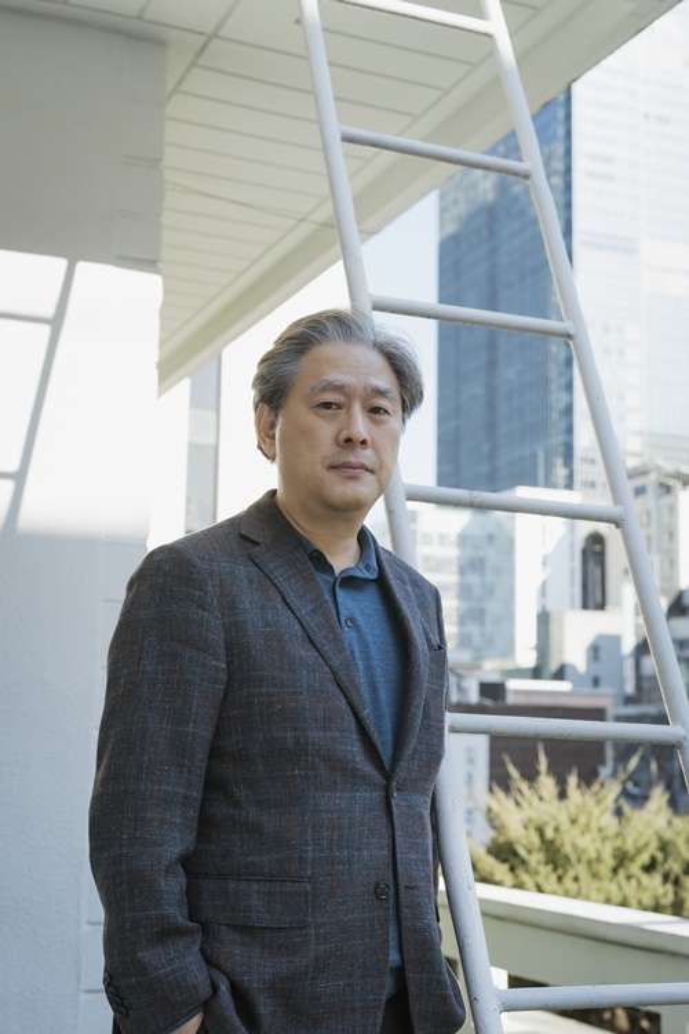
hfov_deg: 27.0
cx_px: 344
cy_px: 517
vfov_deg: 39.6
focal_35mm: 50
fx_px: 1435
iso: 800
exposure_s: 1/800
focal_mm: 50
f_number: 4.5
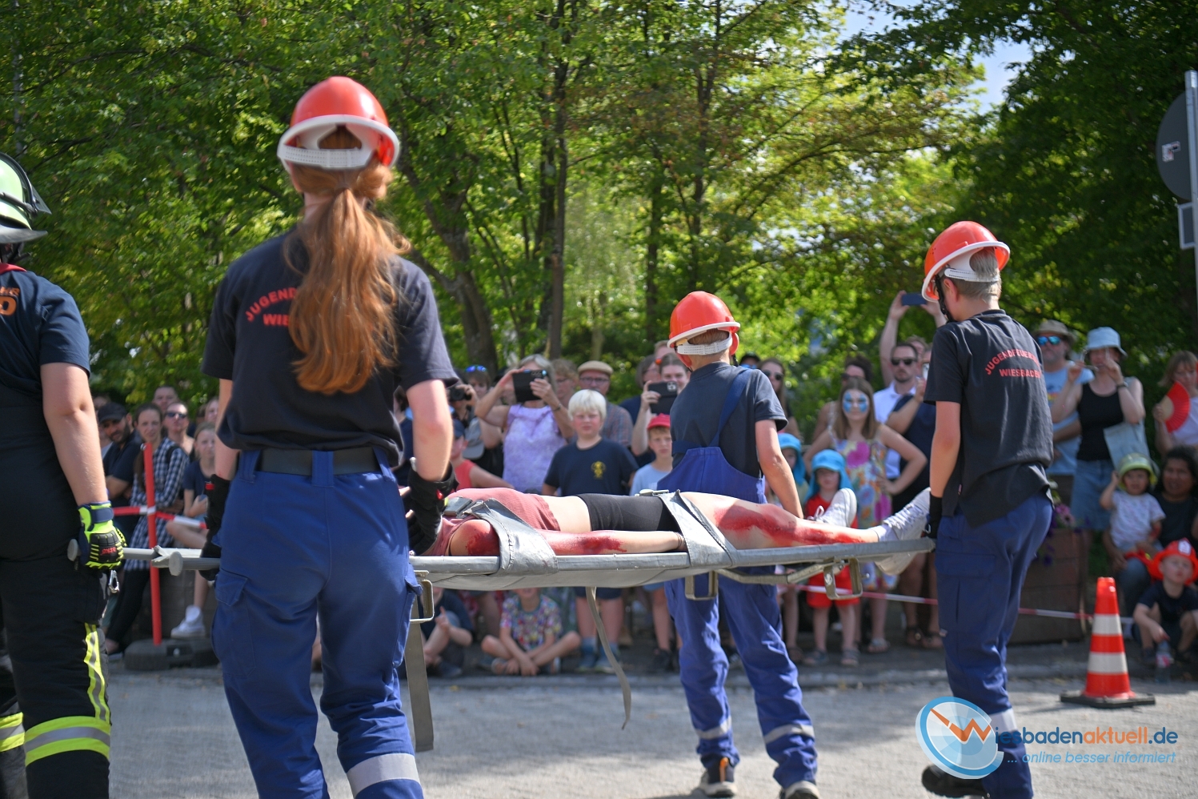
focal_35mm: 50
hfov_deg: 39.6
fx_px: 1664
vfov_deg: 27.0
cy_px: 400
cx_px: 599
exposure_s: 1/1250
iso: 64
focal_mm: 50
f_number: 2.8
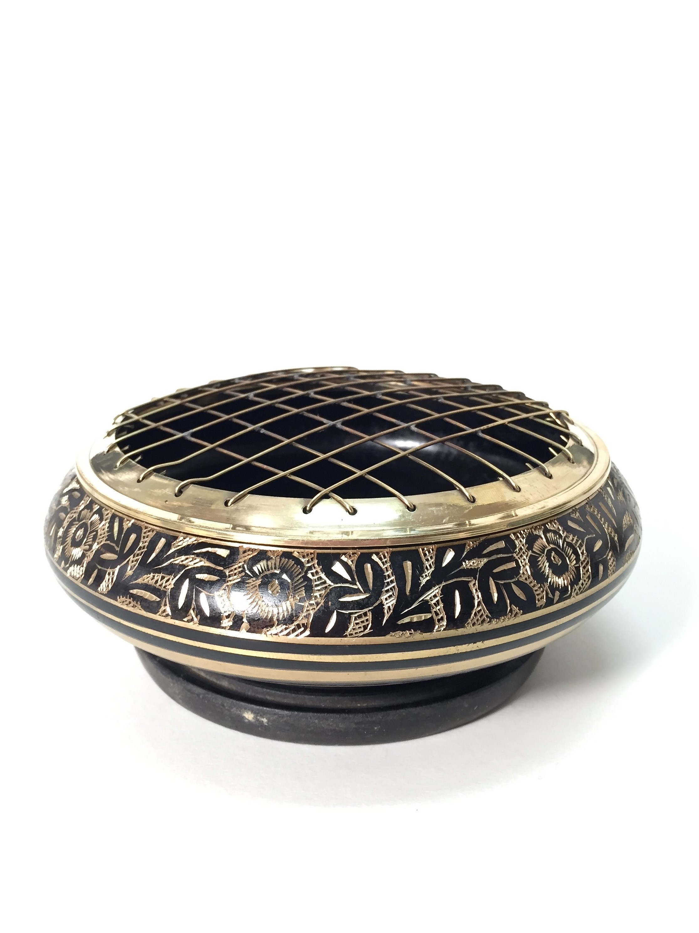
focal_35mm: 29
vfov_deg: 61.7
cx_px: 350
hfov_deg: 48.2
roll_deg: -0.1
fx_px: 781
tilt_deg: -14.6
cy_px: 466
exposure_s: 1/33
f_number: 2.2
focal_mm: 4.15
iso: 50
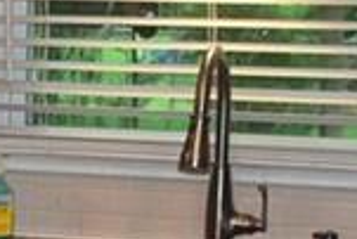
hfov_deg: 10.6
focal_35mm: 183
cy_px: 266
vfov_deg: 7.5
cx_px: -258
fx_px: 1816
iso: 200
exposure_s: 1/60
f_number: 3.5
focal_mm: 18
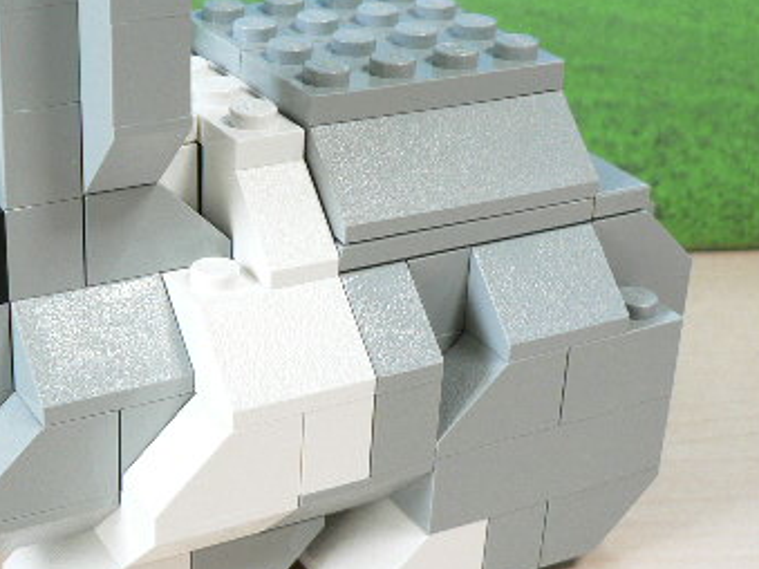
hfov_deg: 28.1
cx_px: 175
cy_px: 222
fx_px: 1490
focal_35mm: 68
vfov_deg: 21.6
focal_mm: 6
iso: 150
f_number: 2.8
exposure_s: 1/15
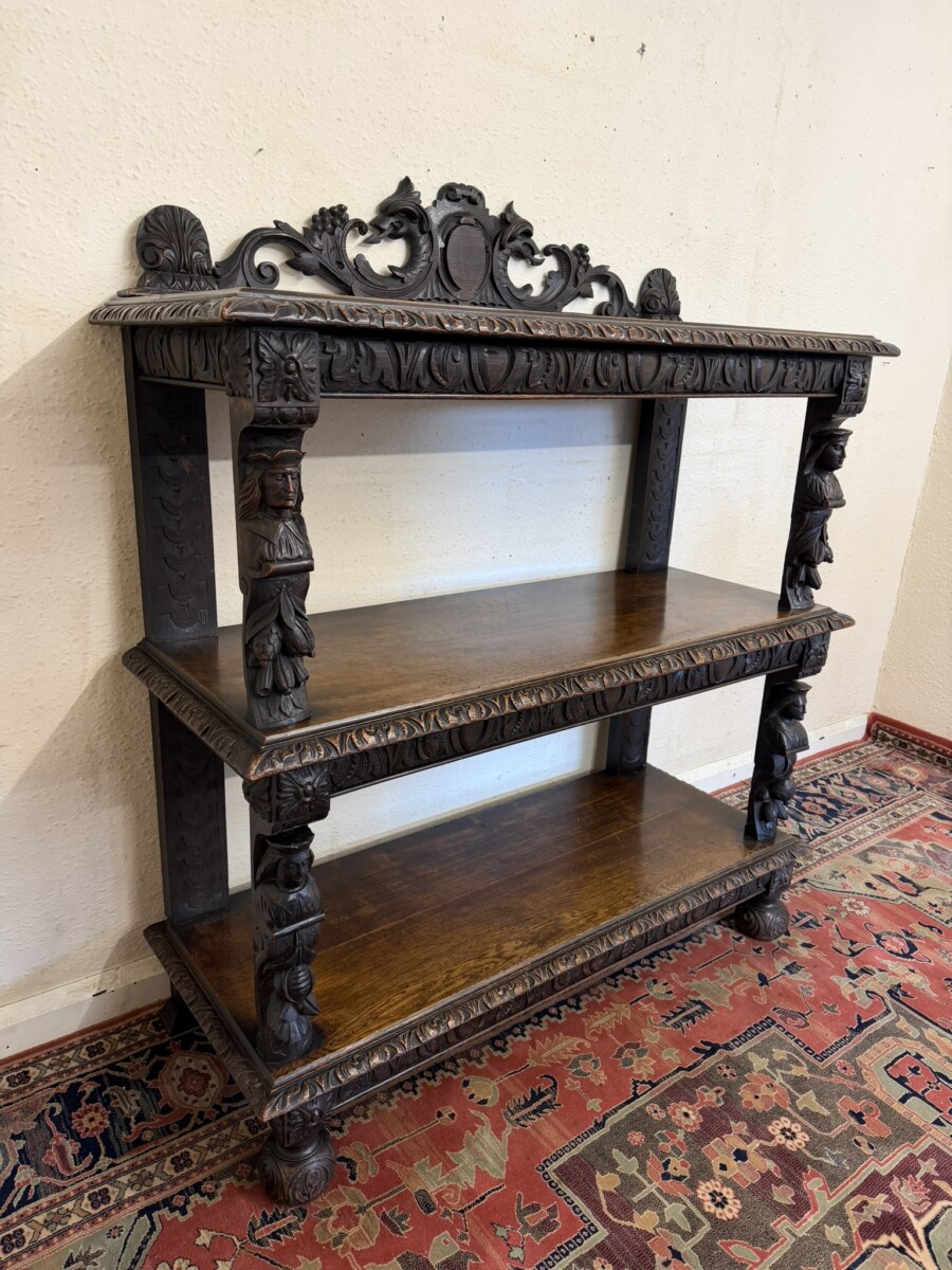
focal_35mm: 24
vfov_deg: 71.6
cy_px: 635
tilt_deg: -19.0
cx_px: 476
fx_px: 880
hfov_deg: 56.8
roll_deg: -4.6
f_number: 1.78
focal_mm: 6.76
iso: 160
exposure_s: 1/50
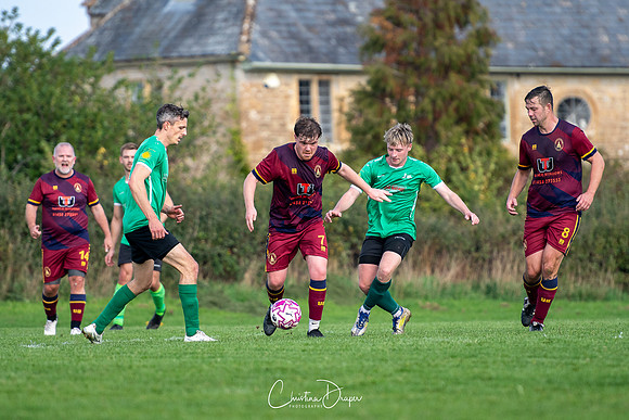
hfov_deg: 5.2
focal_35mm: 396
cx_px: 306
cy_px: 218
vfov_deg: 3.5
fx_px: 6927
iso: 320
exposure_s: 1/2500
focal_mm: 200
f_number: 2.8
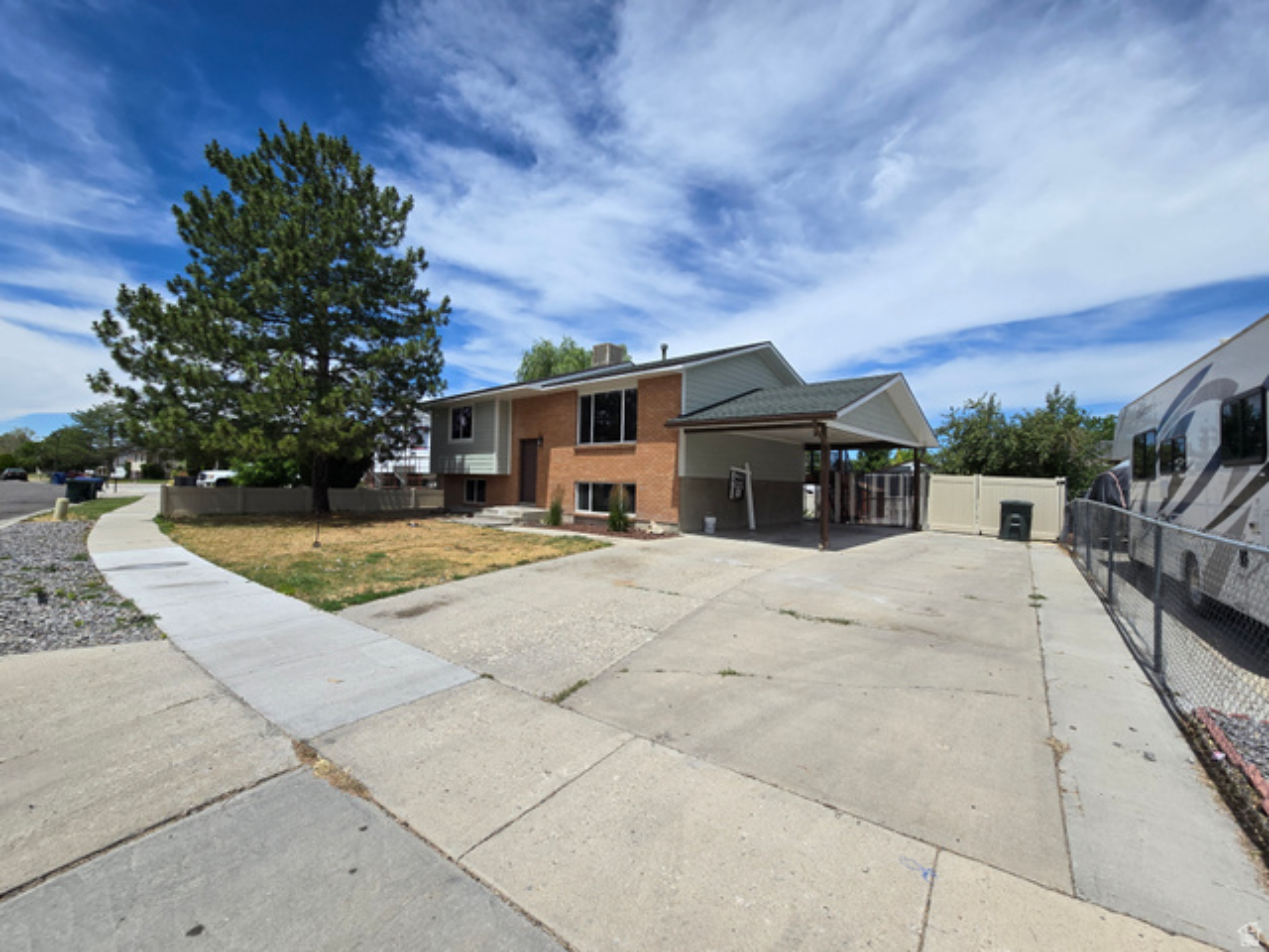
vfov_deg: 89.9
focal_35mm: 13
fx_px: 477
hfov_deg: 106.2
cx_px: 634
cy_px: 476
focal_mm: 2.2
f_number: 2.2
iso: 50
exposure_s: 1/4326
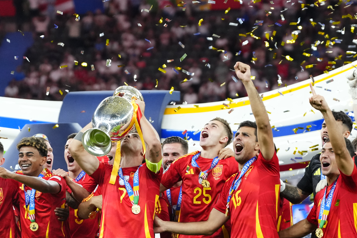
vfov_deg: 4.9
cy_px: 165
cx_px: 144
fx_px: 2786
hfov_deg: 7.3
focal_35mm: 281
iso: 2500
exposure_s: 1/1600
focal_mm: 112
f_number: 2.8
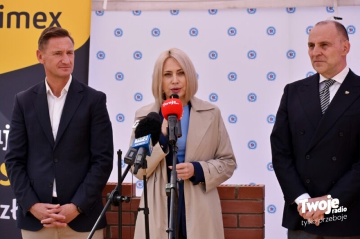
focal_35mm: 105
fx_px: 1049
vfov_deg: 13.0
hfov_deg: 19.5
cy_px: 120
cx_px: 180
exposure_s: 1/1250
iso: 400
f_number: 5
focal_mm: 70
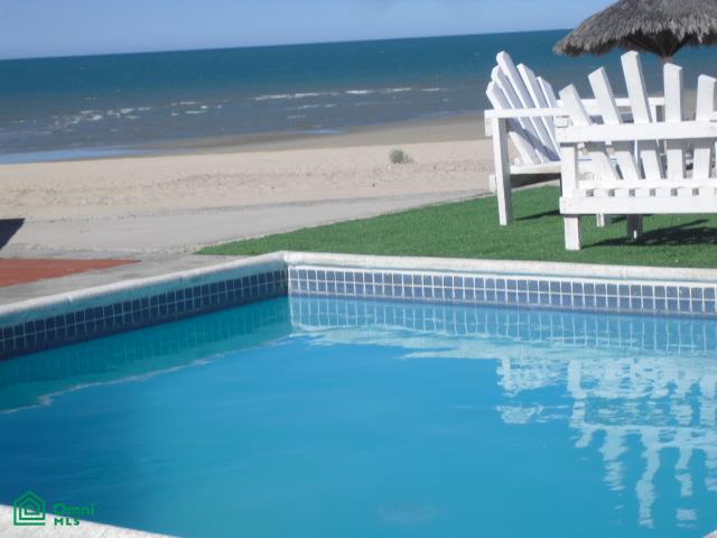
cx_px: 358
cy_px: 269
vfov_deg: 16.6
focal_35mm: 89
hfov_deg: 22.0
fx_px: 1843
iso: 64
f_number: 12.8
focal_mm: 15.7
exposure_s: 1/100
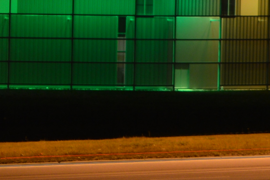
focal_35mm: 626
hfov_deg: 3.3
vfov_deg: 2.2
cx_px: -293
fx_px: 4692
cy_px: 65
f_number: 5
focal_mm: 68
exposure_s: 3
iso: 100
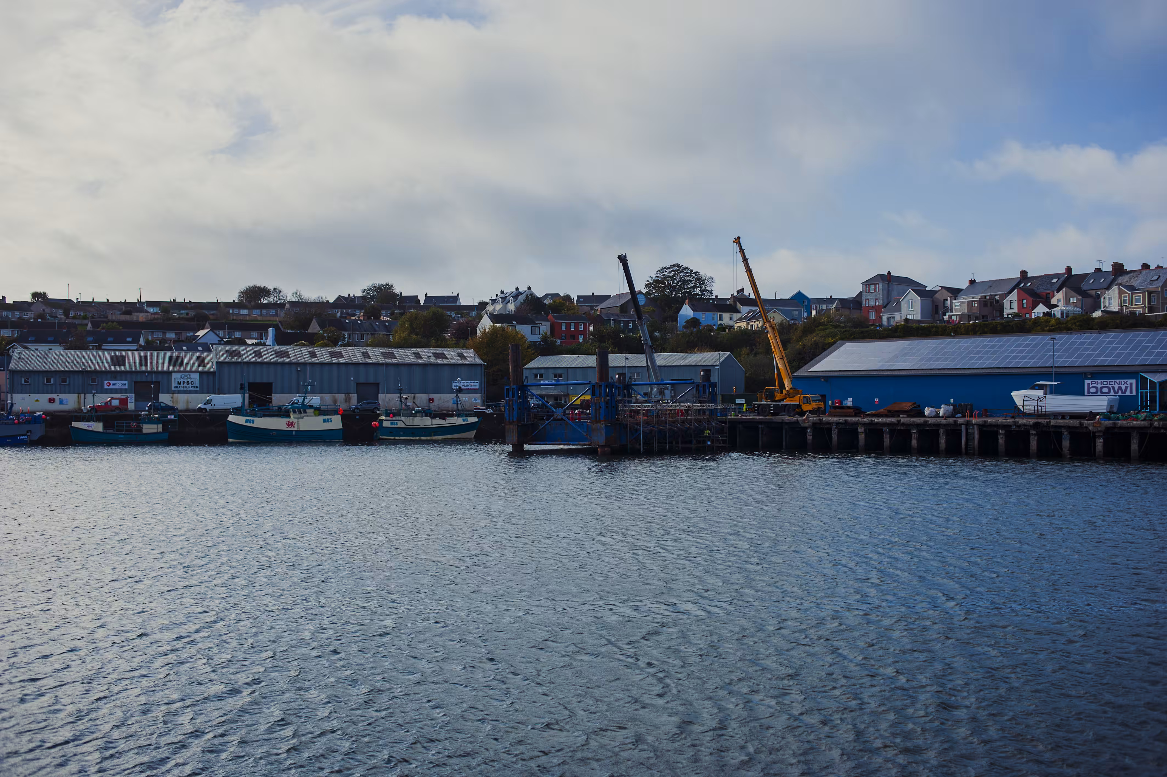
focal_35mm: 35
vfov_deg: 37.8
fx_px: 1134
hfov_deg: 54.5
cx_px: 584
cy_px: 388
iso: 200
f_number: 5
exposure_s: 1/2000
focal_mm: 35
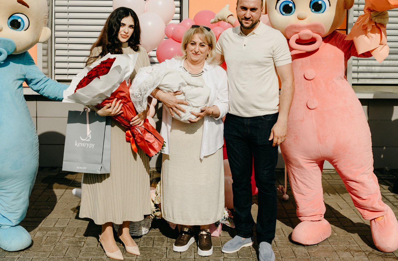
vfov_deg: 25.0
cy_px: 70
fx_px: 583
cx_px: 196
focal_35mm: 53
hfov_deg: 37.7
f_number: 5
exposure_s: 1/1000
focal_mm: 30
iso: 64
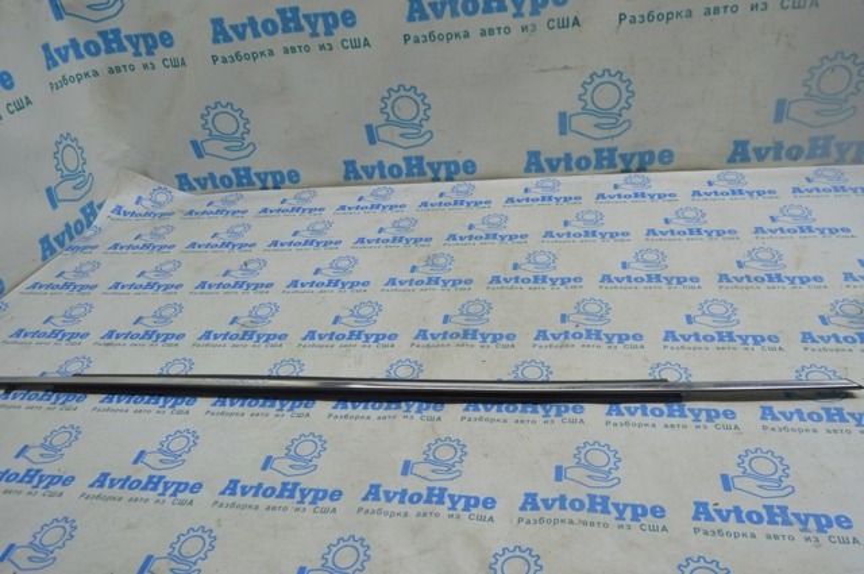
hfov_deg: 67.4
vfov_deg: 47.8
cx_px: 432
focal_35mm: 27
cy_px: 287
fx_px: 647
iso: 400
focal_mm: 18
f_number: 5.6
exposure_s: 1/40
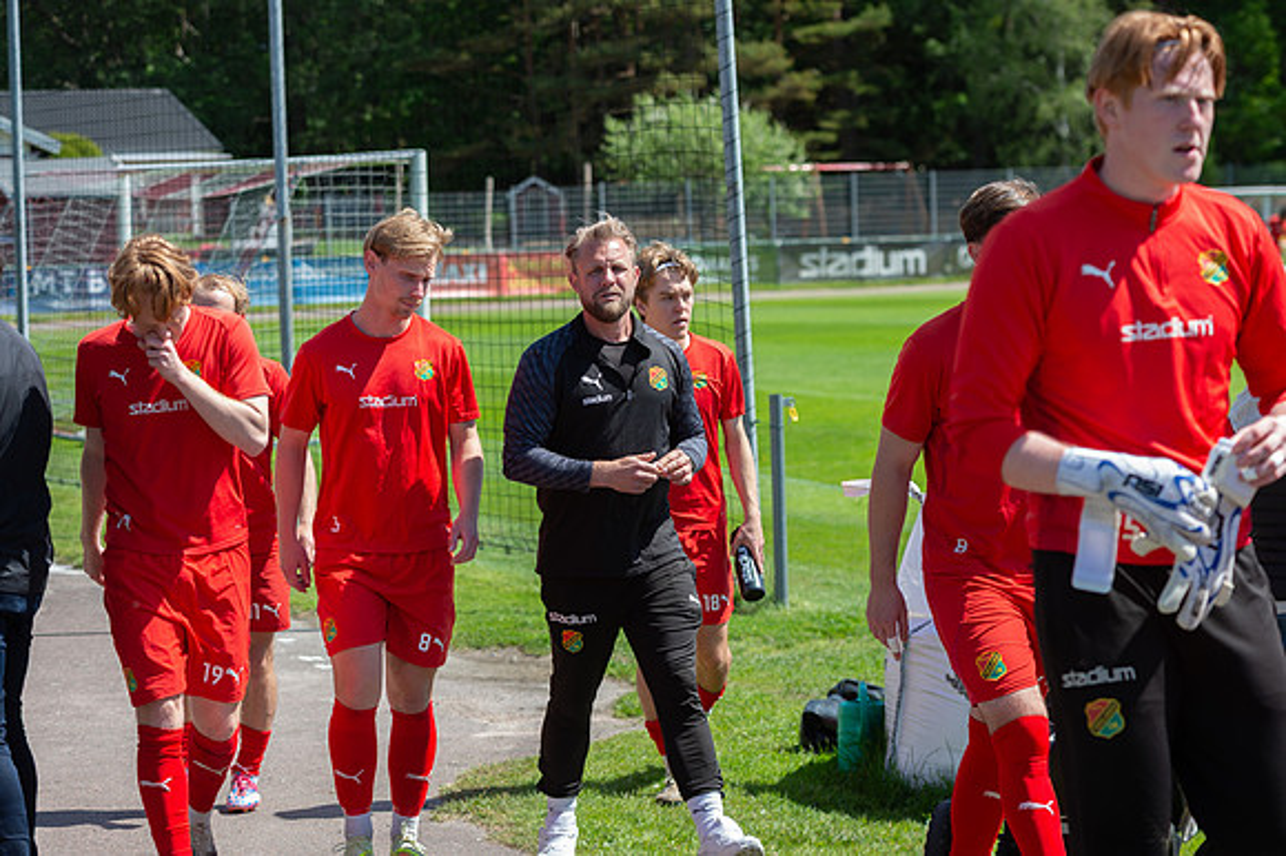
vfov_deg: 14.4
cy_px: 428
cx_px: 643
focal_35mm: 95
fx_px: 3392
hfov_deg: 21.5
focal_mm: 95
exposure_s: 1/1000
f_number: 5
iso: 280
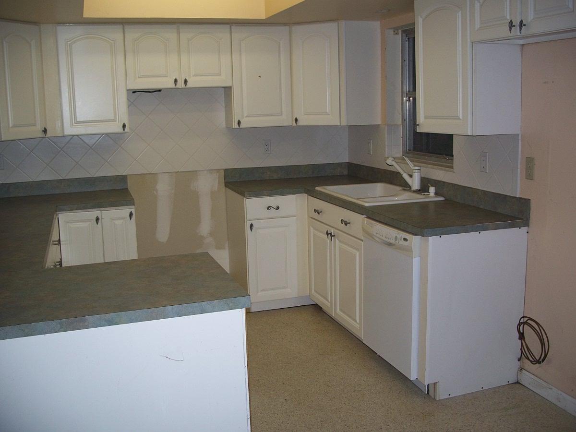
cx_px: 288
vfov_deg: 38.7
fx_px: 616
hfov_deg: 50.1
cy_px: 216
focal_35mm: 37
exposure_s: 1/60
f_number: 2.8
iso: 80
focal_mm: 7.8
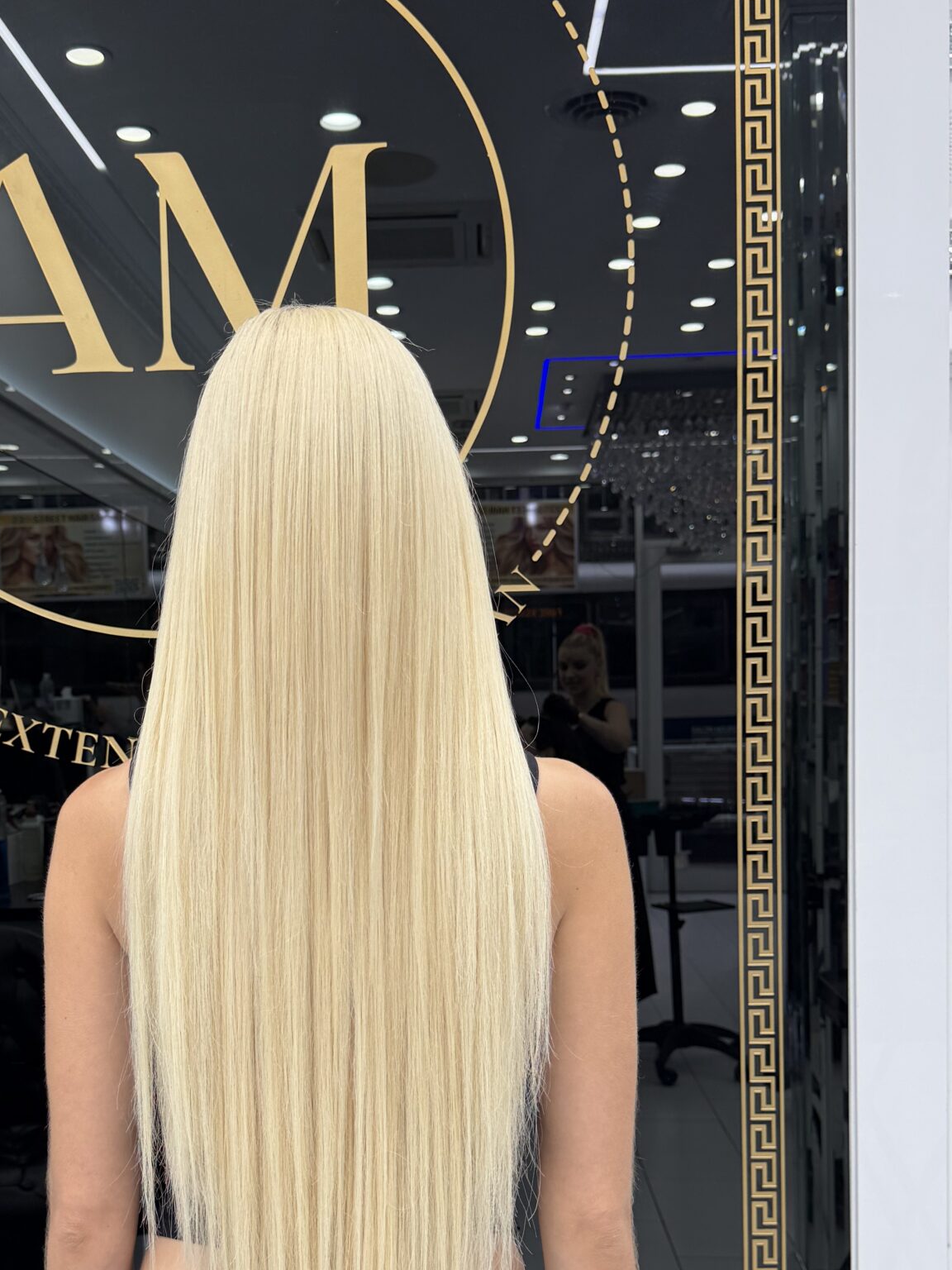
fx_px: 1467
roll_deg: +2.3
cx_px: 357
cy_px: 794
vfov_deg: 46.4
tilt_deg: -3.7
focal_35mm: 40
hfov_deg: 35.8
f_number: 1.78
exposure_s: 1/120
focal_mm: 6.76
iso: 80
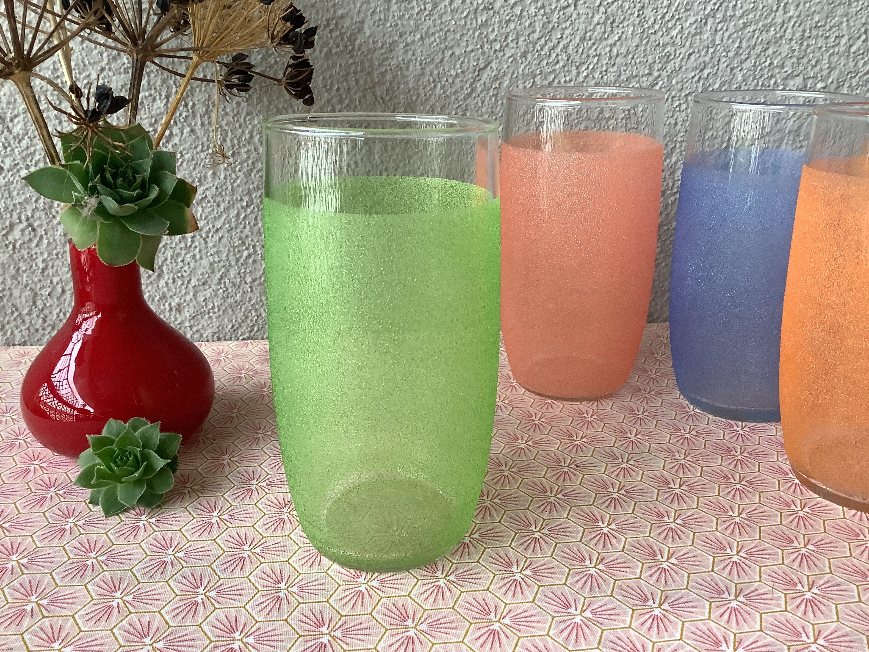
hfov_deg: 56.8
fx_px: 803
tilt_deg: -17.8
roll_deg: -0.2
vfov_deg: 44.2
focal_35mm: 32
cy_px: 330
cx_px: 445
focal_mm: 3.3
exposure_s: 1/60
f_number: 2.4
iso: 100
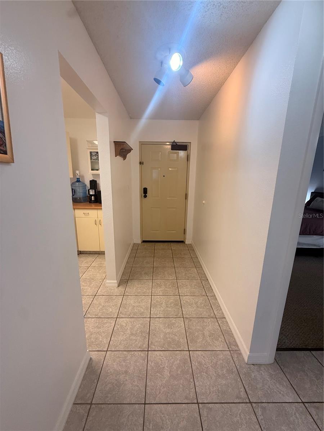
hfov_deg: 85.7
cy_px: 216
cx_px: 162
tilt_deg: -12.9
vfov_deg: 102.1
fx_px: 175
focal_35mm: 14
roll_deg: -1.8
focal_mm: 2.22
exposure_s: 1/120
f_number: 2.2
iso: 200
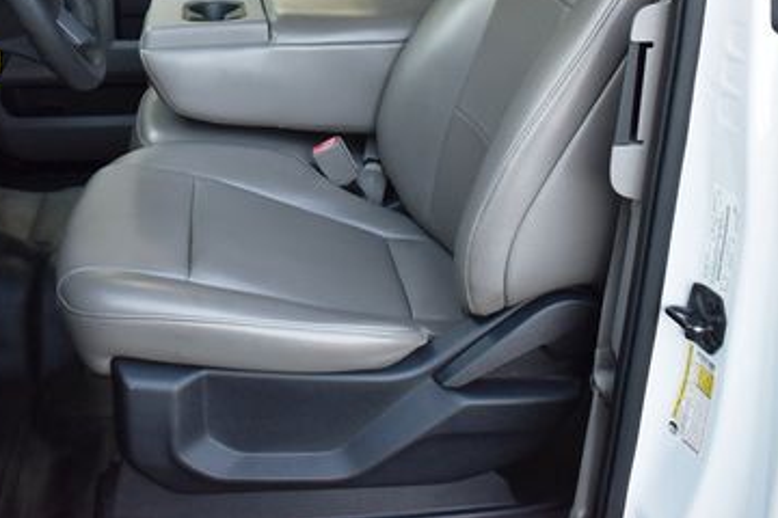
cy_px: 66
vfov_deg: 27.2
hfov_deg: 40.9
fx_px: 1037
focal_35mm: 48
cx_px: 313
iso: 560
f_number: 3.5
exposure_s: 1/250
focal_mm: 18
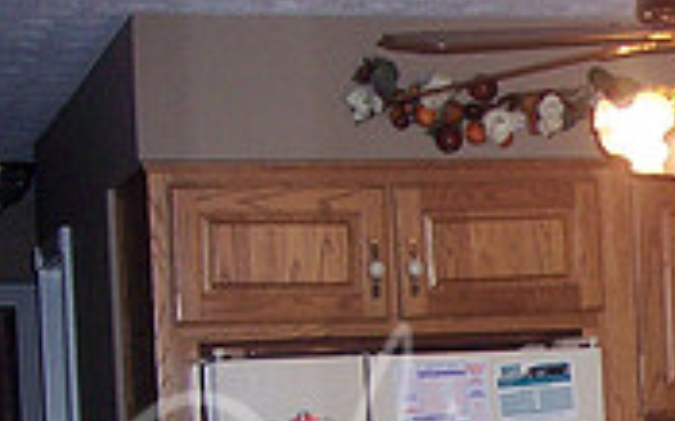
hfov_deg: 14.3
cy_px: 519
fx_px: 2518
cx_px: 1011
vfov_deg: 9.4
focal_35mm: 137
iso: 140
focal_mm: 8
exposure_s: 1/60
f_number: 2.8
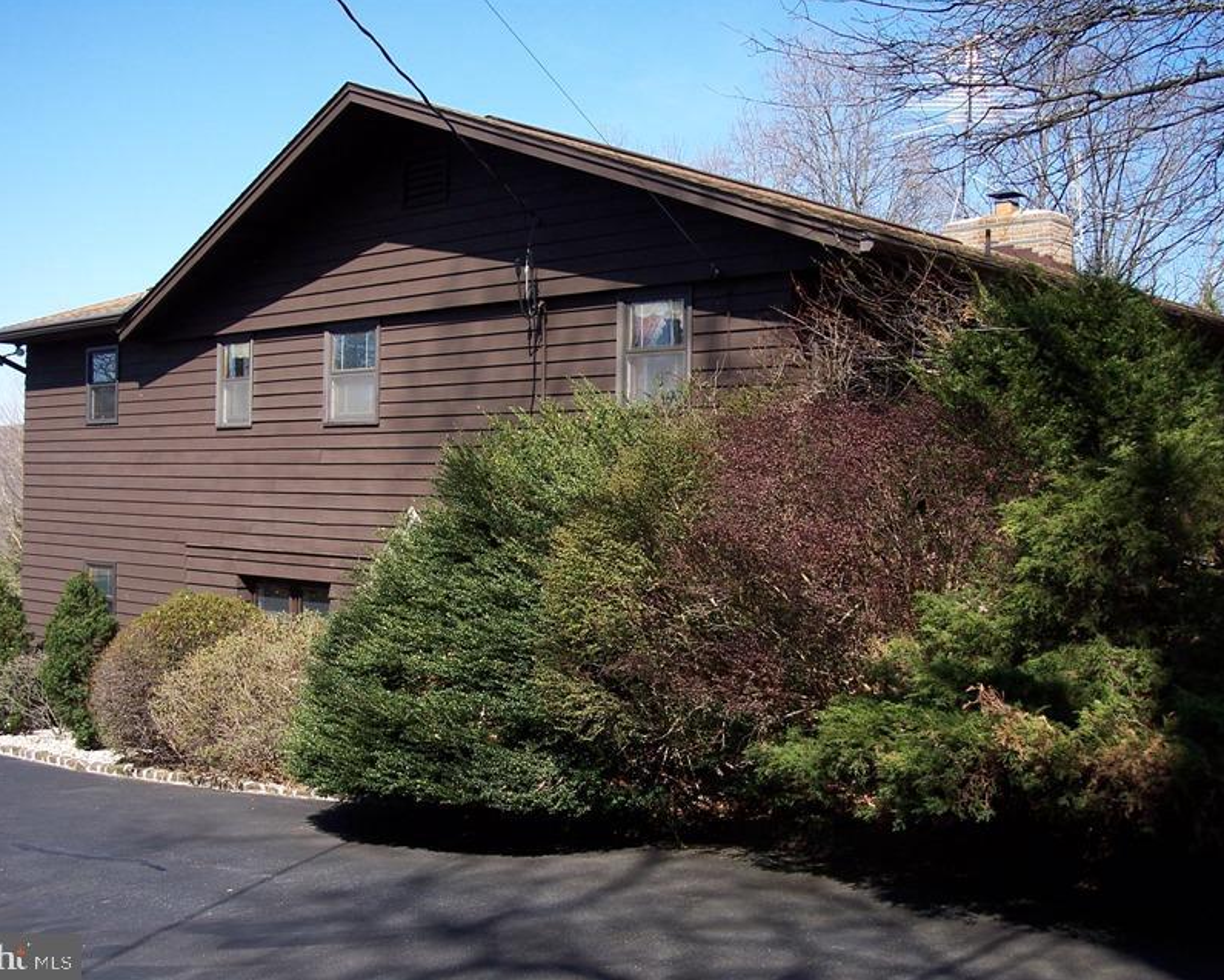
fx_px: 1485
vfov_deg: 36.5
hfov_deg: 44.8
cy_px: 492
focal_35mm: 41
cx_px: 580
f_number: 3.4
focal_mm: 8
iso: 100
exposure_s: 1/500
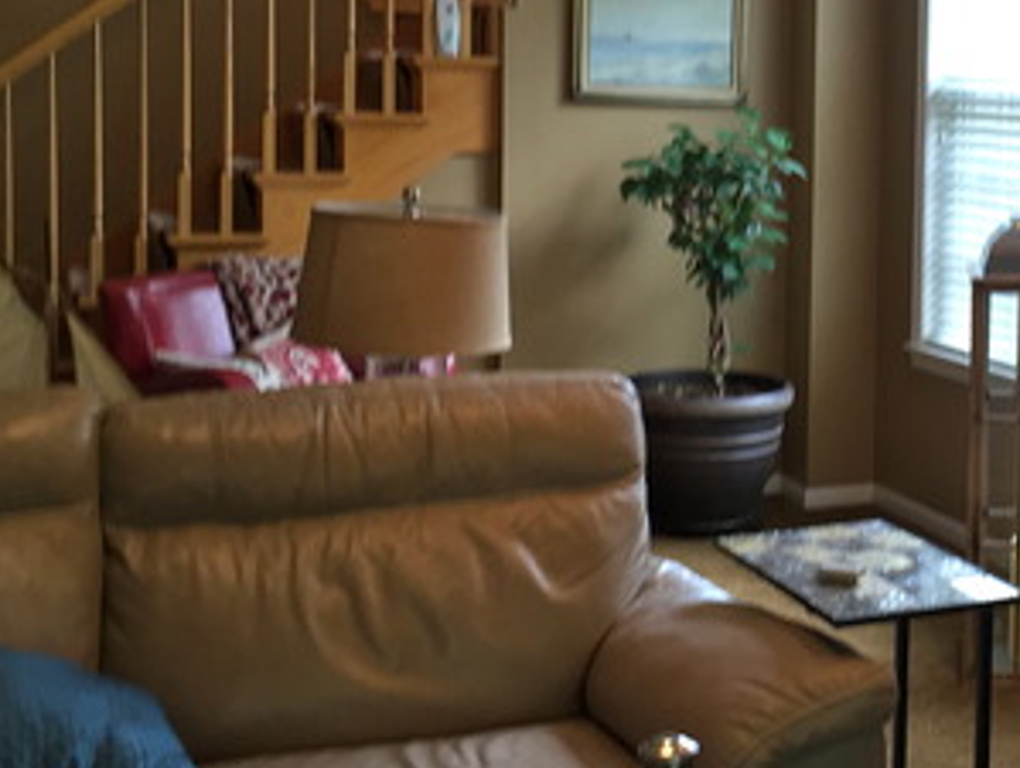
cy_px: 215
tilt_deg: -4.1
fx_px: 1829
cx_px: 863
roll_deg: -3.0
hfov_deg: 30.2
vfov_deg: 23.5
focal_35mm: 62
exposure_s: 1/30
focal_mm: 4.15
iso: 64
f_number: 2.2
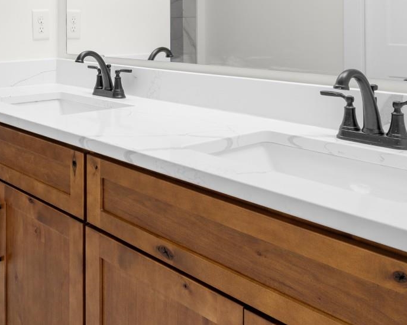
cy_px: 16
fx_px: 506
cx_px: 69
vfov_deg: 33.3
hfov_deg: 41.5
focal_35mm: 42
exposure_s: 1/40
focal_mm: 13
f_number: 4.8
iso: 100
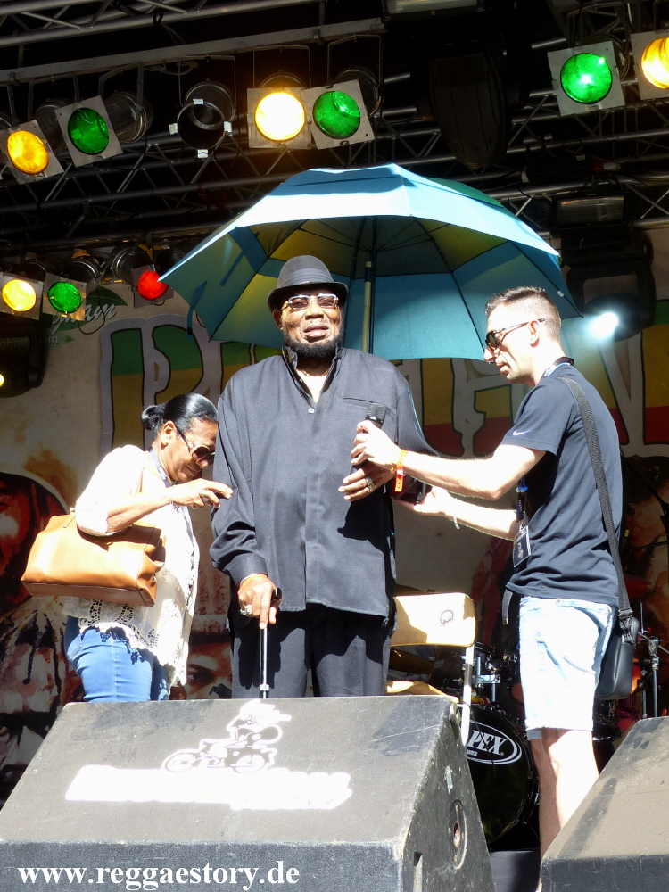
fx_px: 1211
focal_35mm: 47
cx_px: 334
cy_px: 446
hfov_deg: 30.9
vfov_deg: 40.4
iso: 100
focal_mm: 8.4
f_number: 4
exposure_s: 1/160
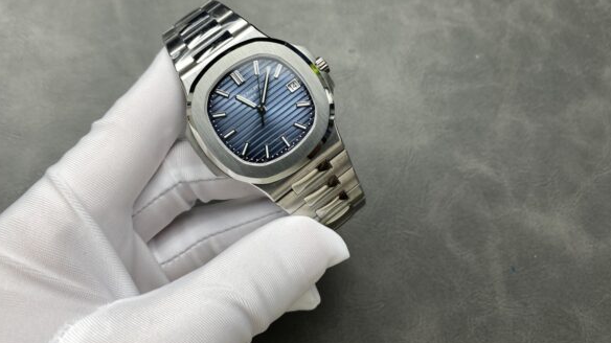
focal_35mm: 28
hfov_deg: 67.9
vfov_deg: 41.1
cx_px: 304
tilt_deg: -72.4
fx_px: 453
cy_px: 124
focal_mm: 4.25
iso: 32
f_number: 1.8
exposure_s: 1/175
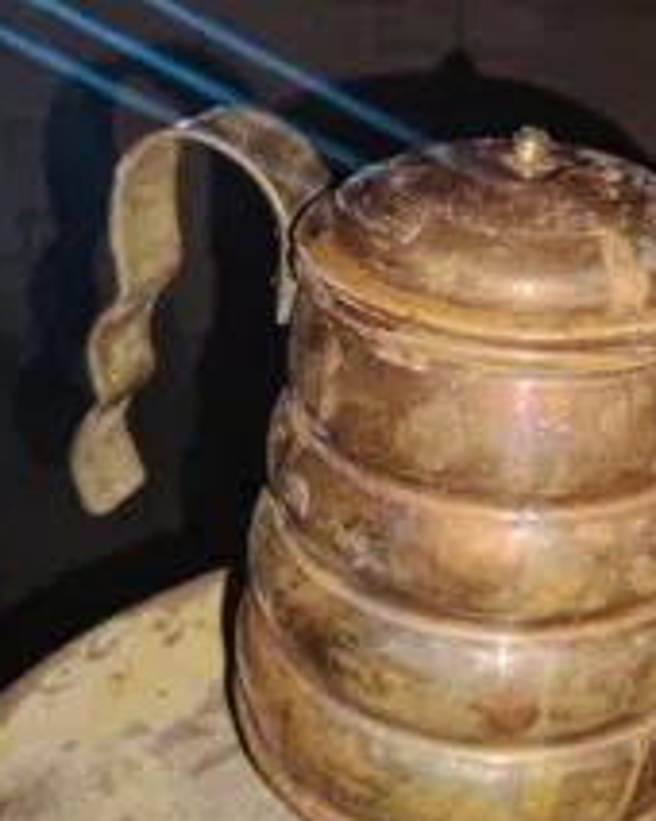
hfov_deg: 33.0
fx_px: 1069
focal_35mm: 44
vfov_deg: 41.5
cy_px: 278
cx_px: 536
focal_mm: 5.25
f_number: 1.75
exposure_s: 1/20
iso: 2563
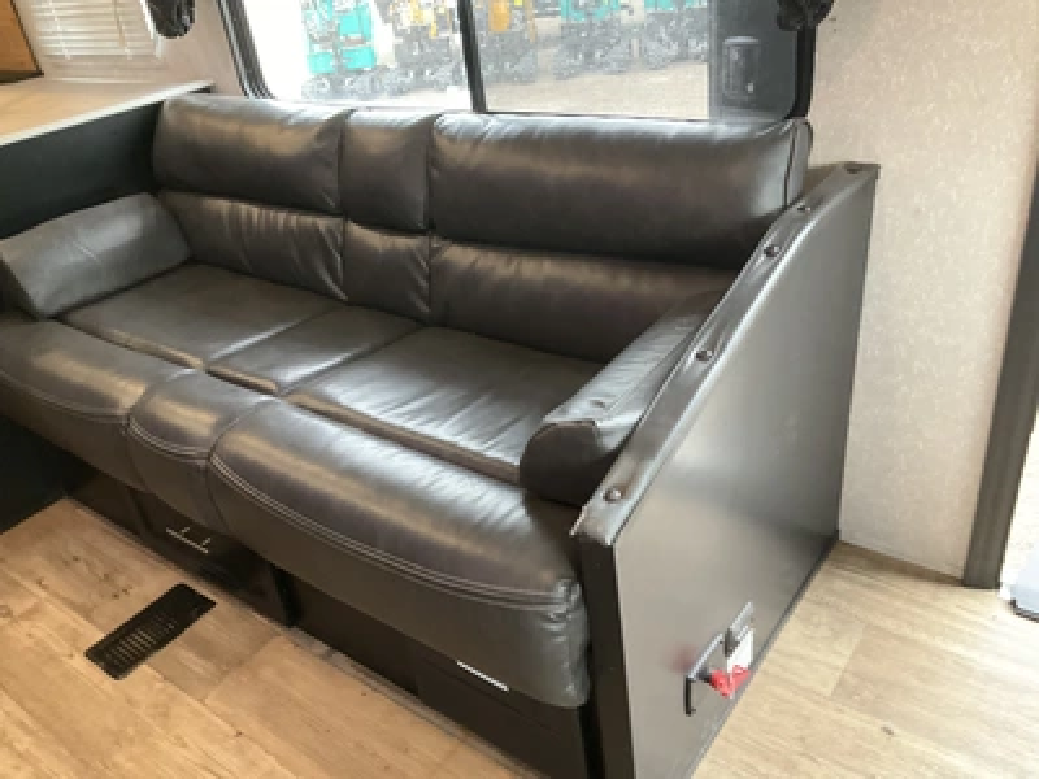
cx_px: 520
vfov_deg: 48.2
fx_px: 870
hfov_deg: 61.7
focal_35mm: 29
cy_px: 390
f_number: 1.8
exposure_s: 1/55
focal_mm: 3
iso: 320
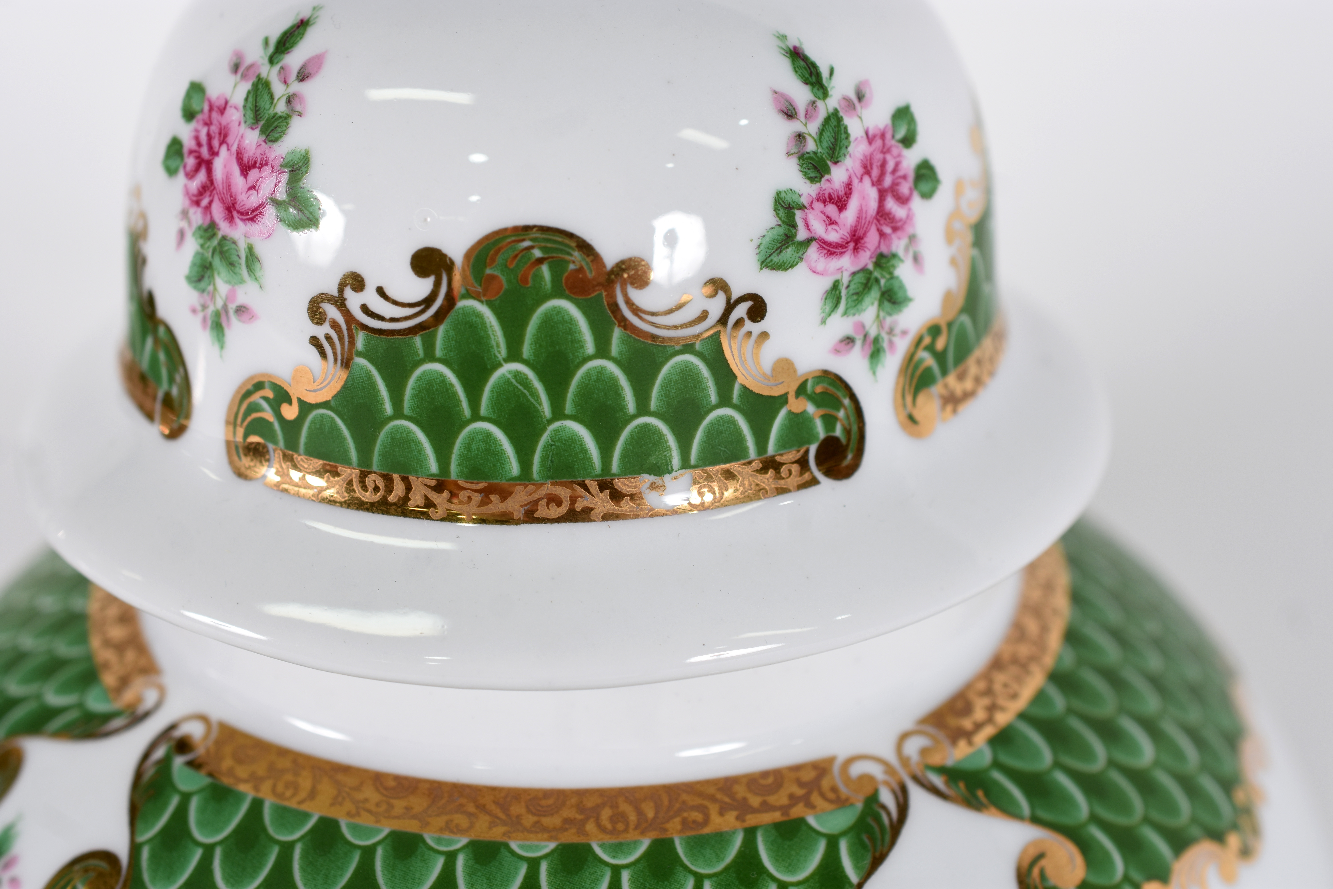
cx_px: 666
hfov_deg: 33.4
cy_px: 444
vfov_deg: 22.6
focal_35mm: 60
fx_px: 2221
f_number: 6.3
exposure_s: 1/50
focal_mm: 40
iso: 200
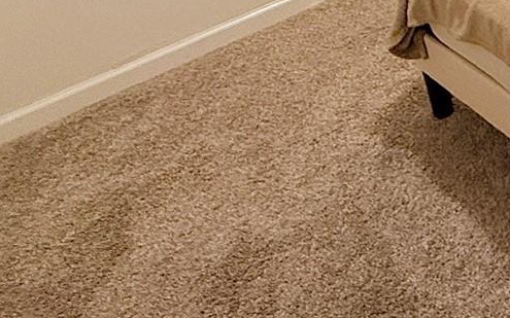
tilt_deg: -17.6
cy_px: -176
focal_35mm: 48
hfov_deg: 31.1
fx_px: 667
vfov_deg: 21.8
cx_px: 685
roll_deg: +2.6
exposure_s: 1/60
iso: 400
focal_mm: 2.22
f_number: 2.2
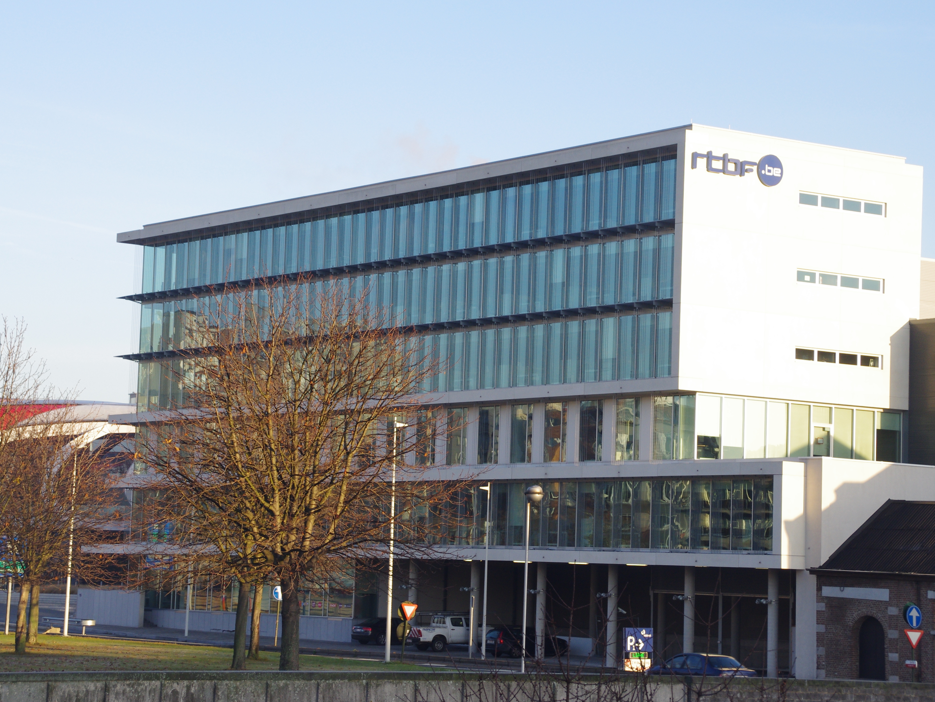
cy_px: 351
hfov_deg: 22.0
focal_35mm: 89
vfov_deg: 16.6
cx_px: 475
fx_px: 2404
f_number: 11
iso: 400
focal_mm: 55
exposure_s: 1/200
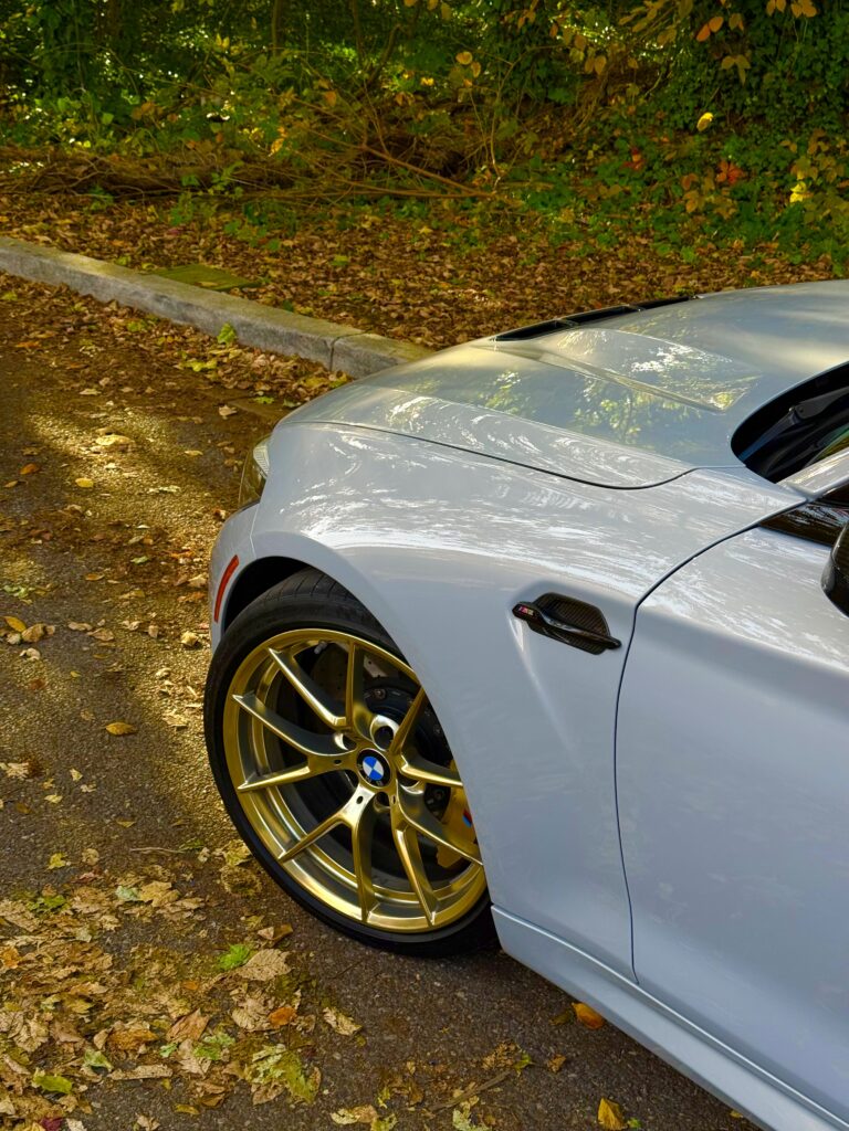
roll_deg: -0.3
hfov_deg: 30.3
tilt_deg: -21.7
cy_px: 566
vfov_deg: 39.7
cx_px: 424
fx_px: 1570
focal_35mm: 48
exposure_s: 1/706
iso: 64
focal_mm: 6.76
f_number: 1.78
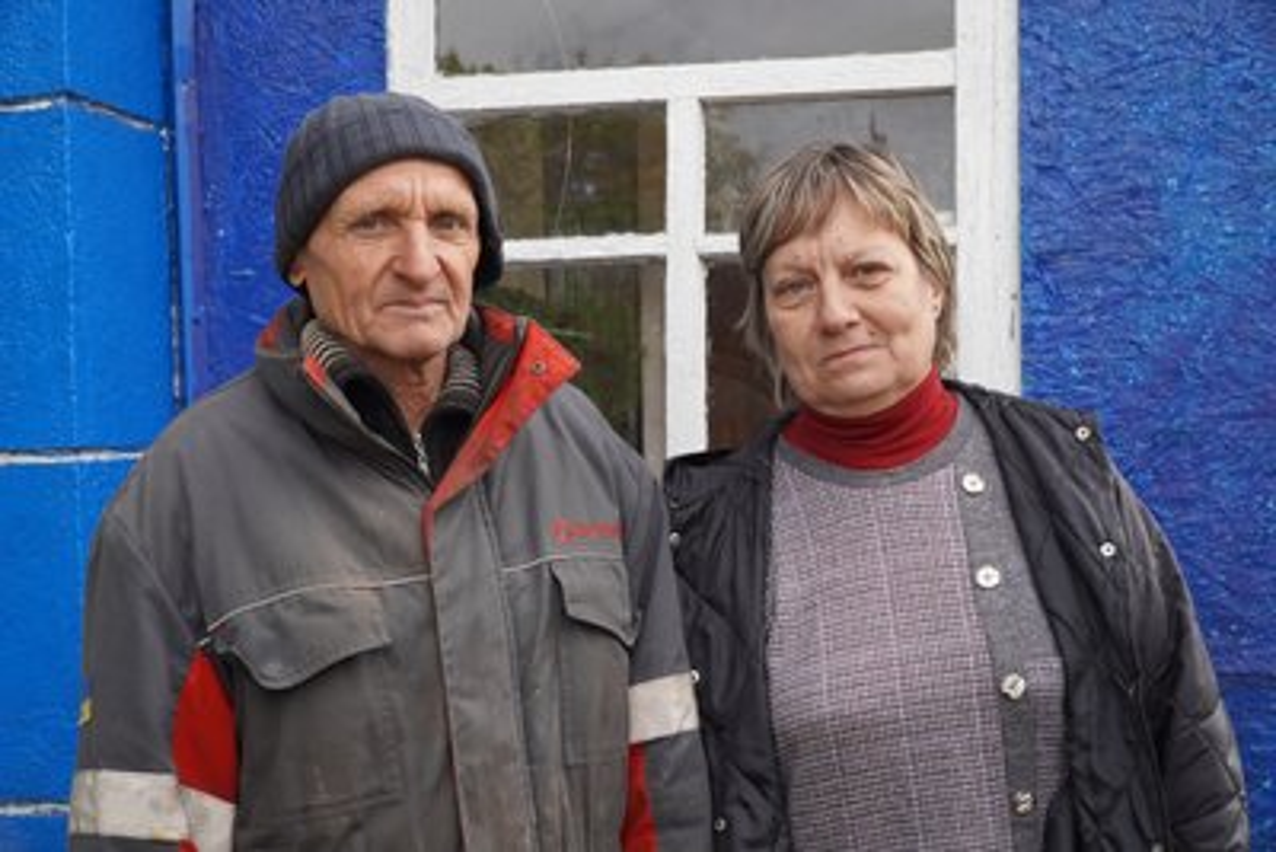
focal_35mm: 45
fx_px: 1595
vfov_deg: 29.9
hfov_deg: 43.6
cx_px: 638
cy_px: 426
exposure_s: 1/160
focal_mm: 30
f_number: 5.6
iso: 200
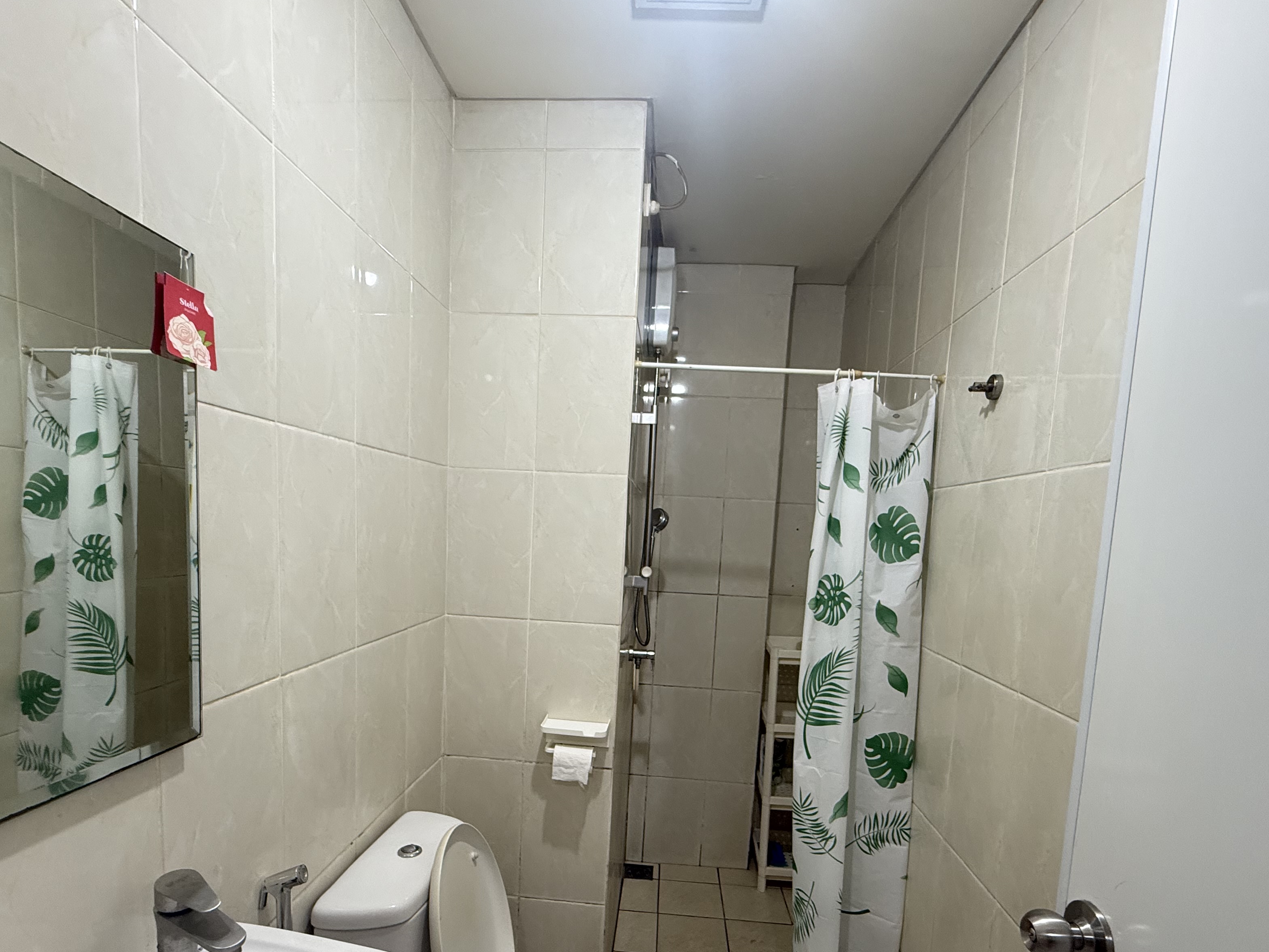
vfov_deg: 70.5
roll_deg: -2.8
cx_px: 622
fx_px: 660
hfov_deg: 87.7
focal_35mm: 18
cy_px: 594
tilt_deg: -6.1
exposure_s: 1/100
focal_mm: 2.22
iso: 200
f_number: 2.2
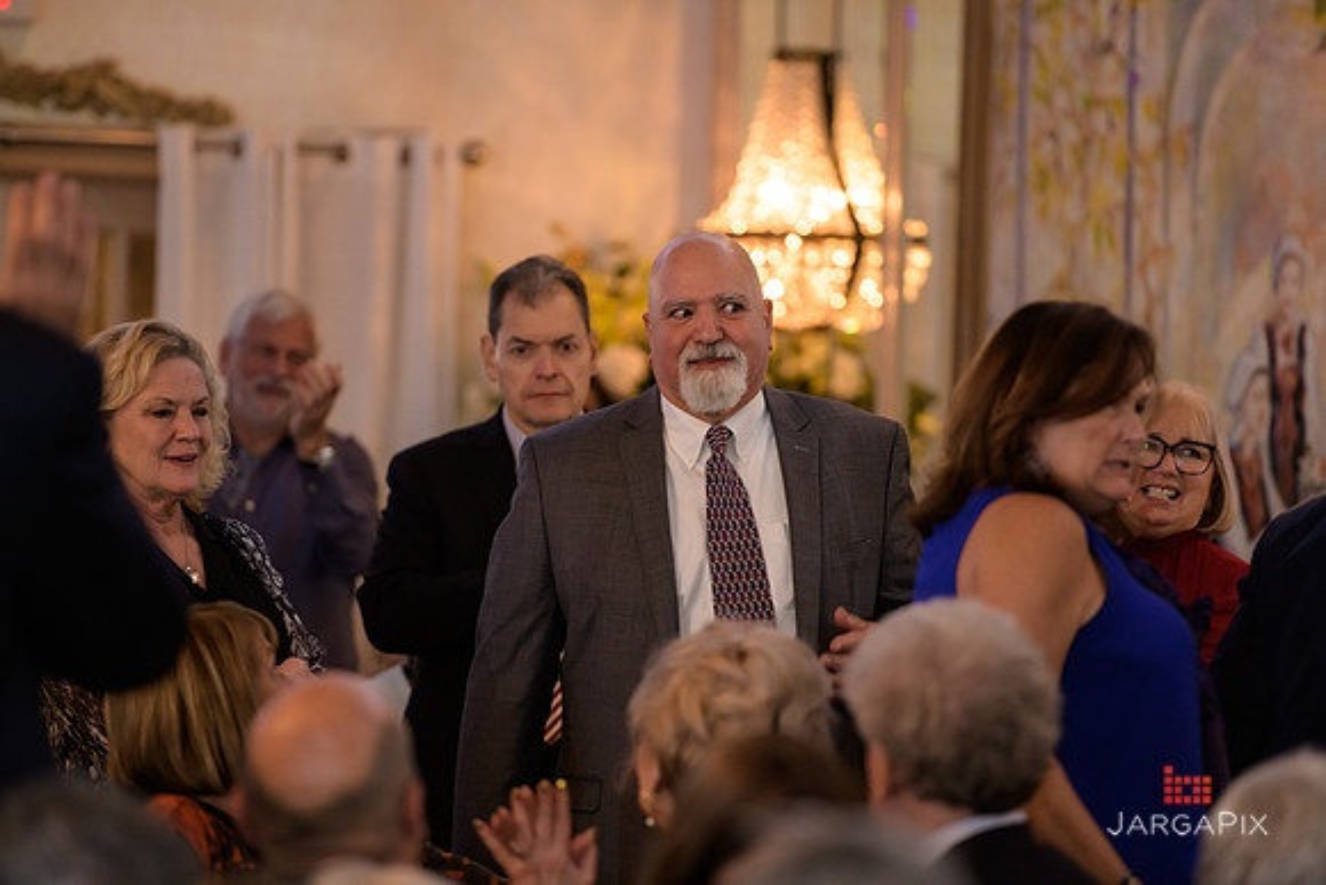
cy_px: 442
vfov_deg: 6.9
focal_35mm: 200
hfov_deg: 10.3
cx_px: 663
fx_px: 7368
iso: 1000
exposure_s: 1/125
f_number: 3.2
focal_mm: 200
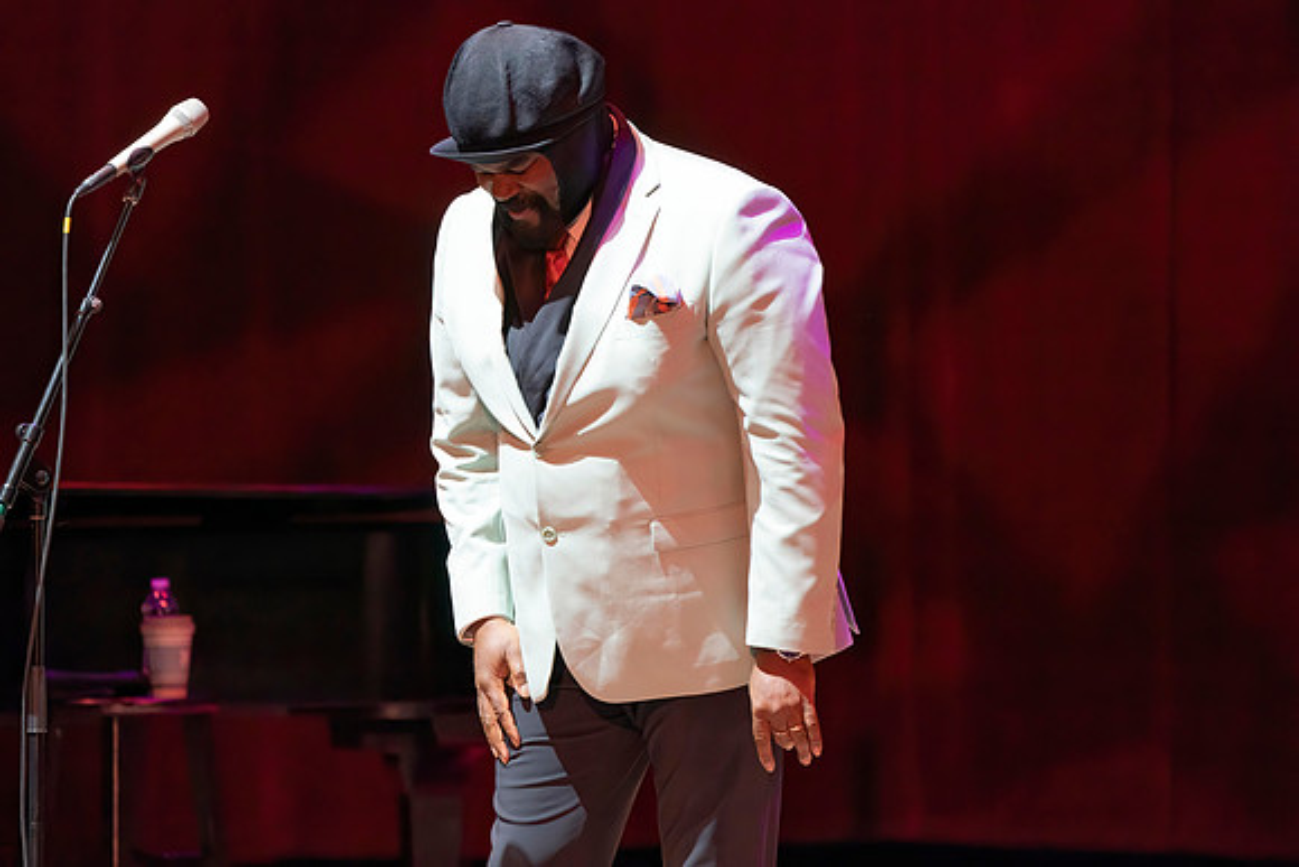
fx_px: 13137
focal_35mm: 364
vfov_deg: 3.8
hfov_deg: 5.7
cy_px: 434
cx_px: 650
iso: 5000
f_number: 5.6
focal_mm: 364
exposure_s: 1/320
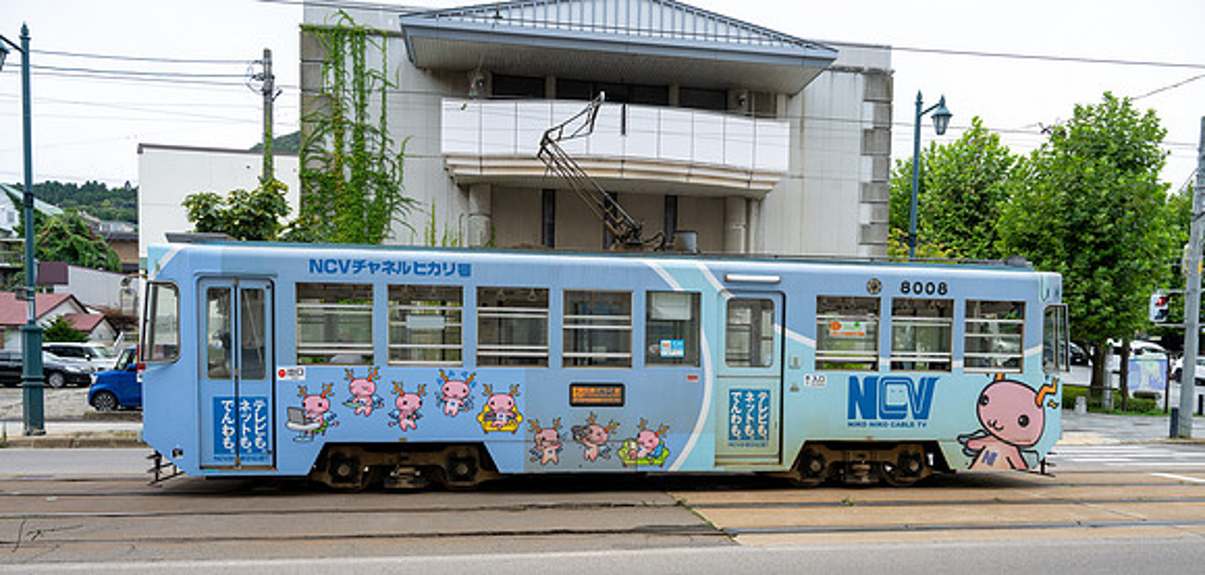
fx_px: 803
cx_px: 602
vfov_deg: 38.8
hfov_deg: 73.7
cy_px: 402
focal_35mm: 26
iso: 360
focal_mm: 24
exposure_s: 1/125
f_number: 8
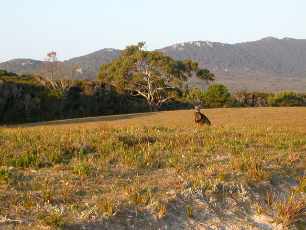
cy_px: 115
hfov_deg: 20.0
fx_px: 866
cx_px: 153
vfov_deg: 15.1
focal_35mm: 98
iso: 100
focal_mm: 14.9
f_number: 4.6
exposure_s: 1/146
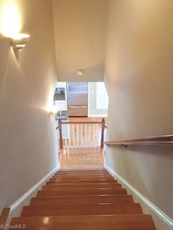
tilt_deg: -27.9
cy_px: 115
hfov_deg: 48.2
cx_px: 86
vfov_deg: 61.7
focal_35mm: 29
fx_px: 193
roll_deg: +0.2
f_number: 2.2
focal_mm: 4.15
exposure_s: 1/30
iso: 250
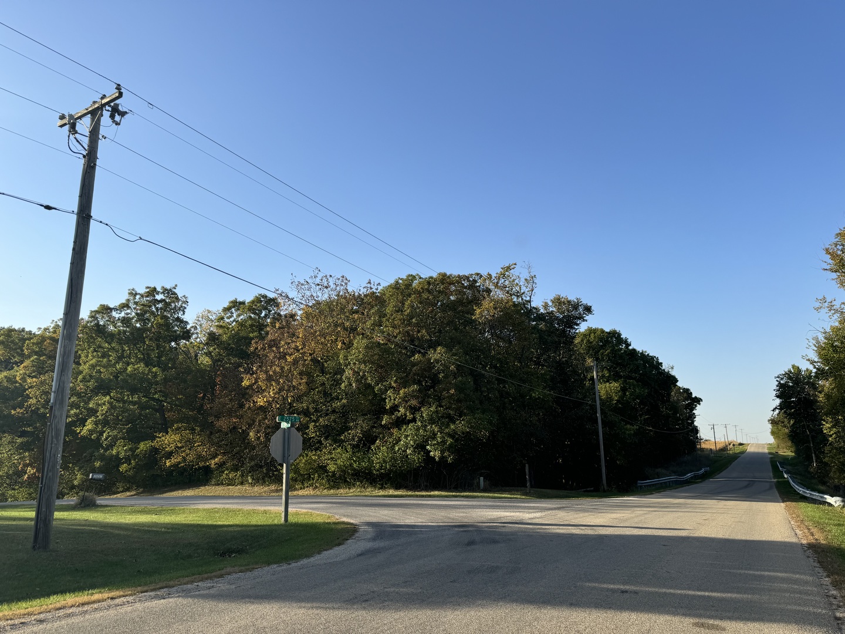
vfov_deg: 56.8
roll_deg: -1.1
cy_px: 317
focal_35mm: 24
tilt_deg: +12.4
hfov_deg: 71.6
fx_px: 586
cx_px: 422
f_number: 1.78
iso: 80
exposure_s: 1/2959
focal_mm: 6.76
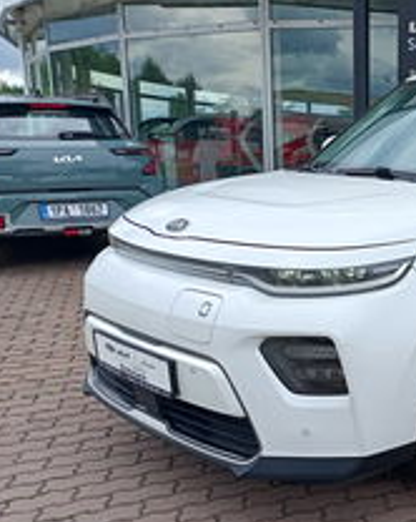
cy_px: 354
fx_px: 724
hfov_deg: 28.6
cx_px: 474
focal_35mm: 47
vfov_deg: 39.1
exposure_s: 1/671
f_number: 1.79
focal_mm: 4.69
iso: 103
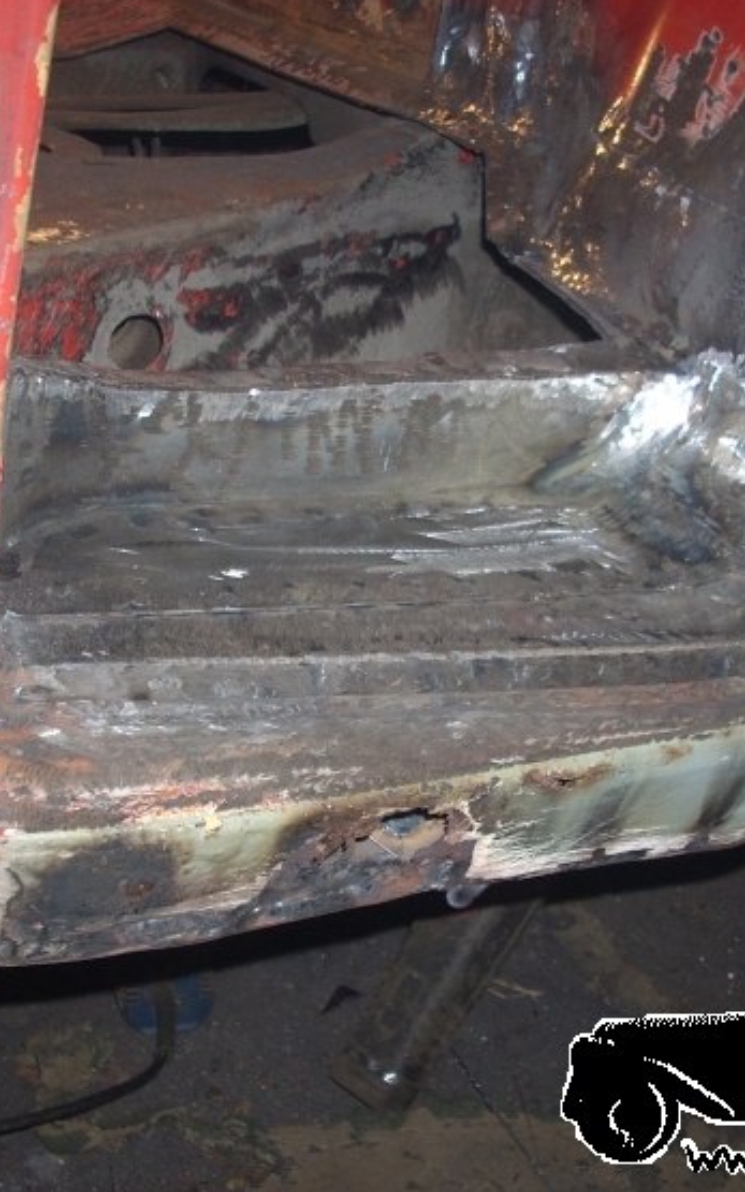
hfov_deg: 24.4
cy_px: 596
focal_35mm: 53
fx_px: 1721
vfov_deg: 38.2
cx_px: 365
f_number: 2.8
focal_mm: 6.2
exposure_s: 1/60
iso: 64
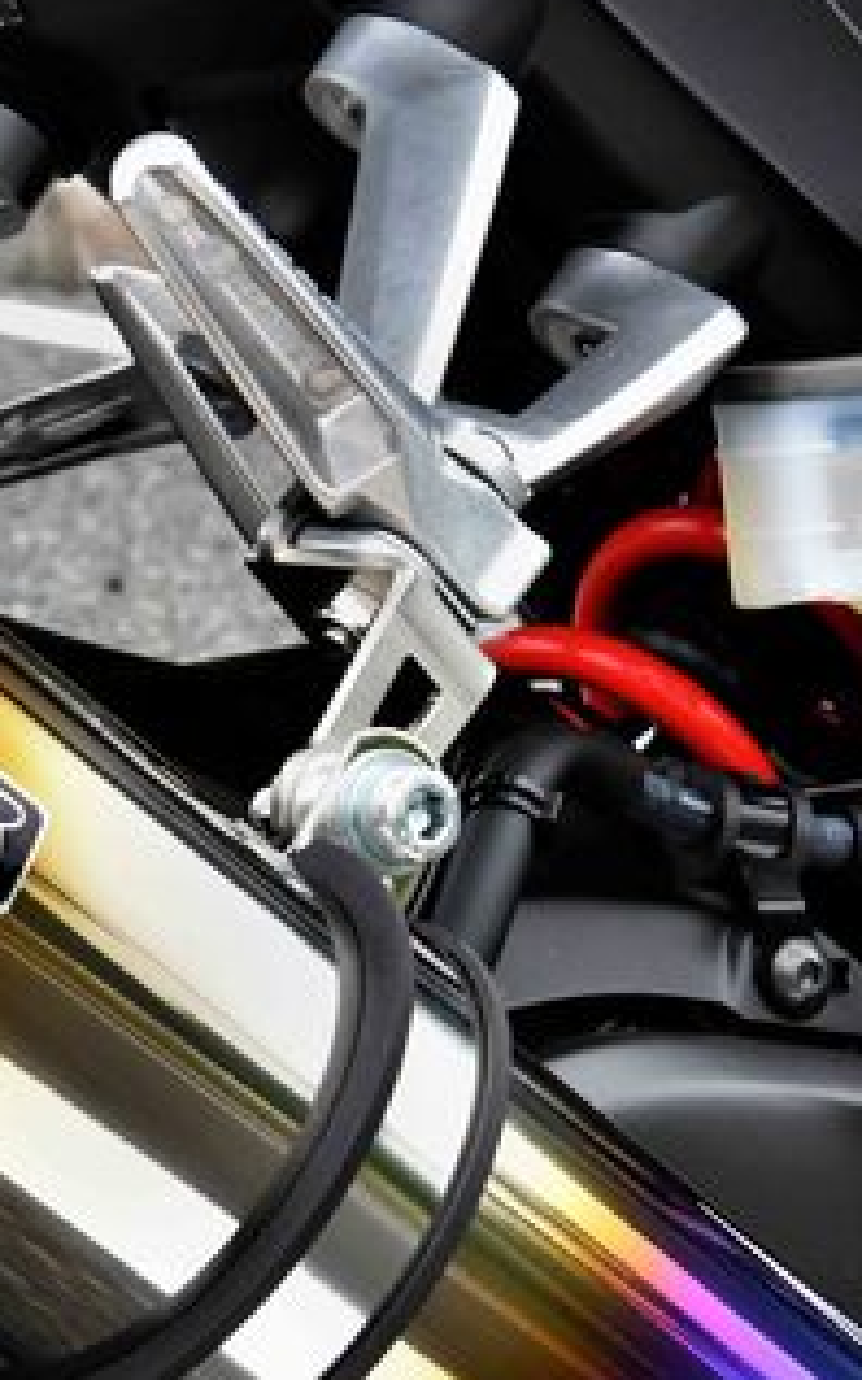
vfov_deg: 11.6
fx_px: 6769
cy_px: 973
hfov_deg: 7.3
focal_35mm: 180
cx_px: 61
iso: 3200
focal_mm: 70
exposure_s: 1/320
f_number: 22
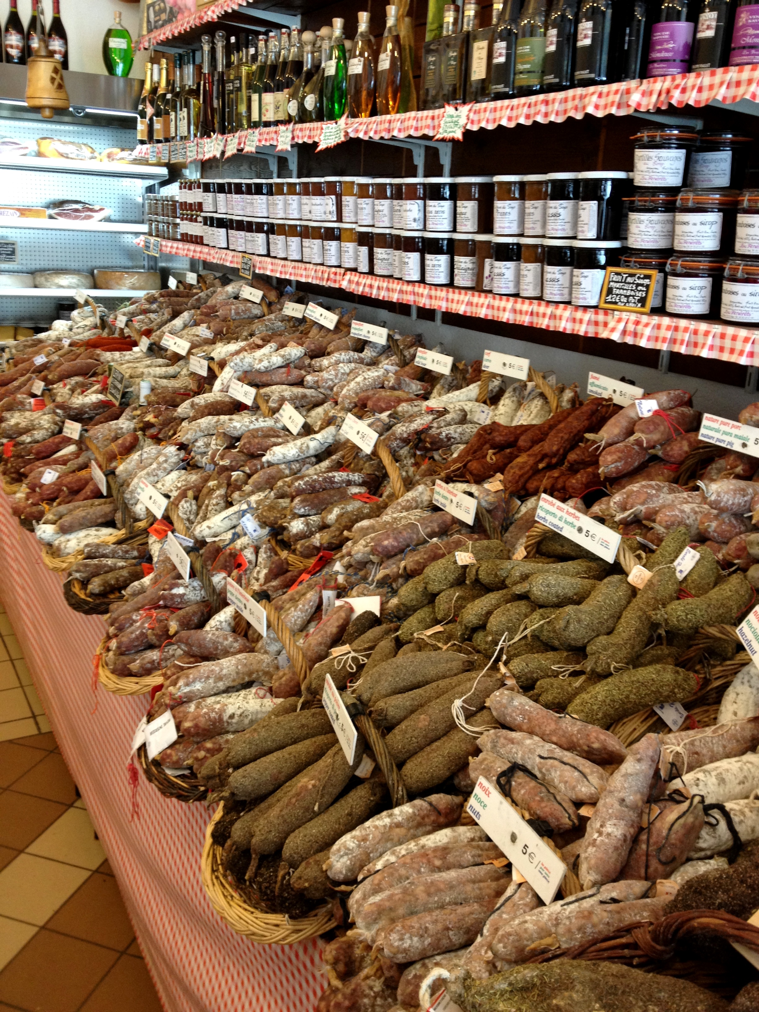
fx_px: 1023
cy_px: 506
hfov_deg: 40.7
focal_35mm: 35
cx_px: 380
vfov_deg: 52.6
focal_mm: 4.28
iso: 100
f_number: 2.4
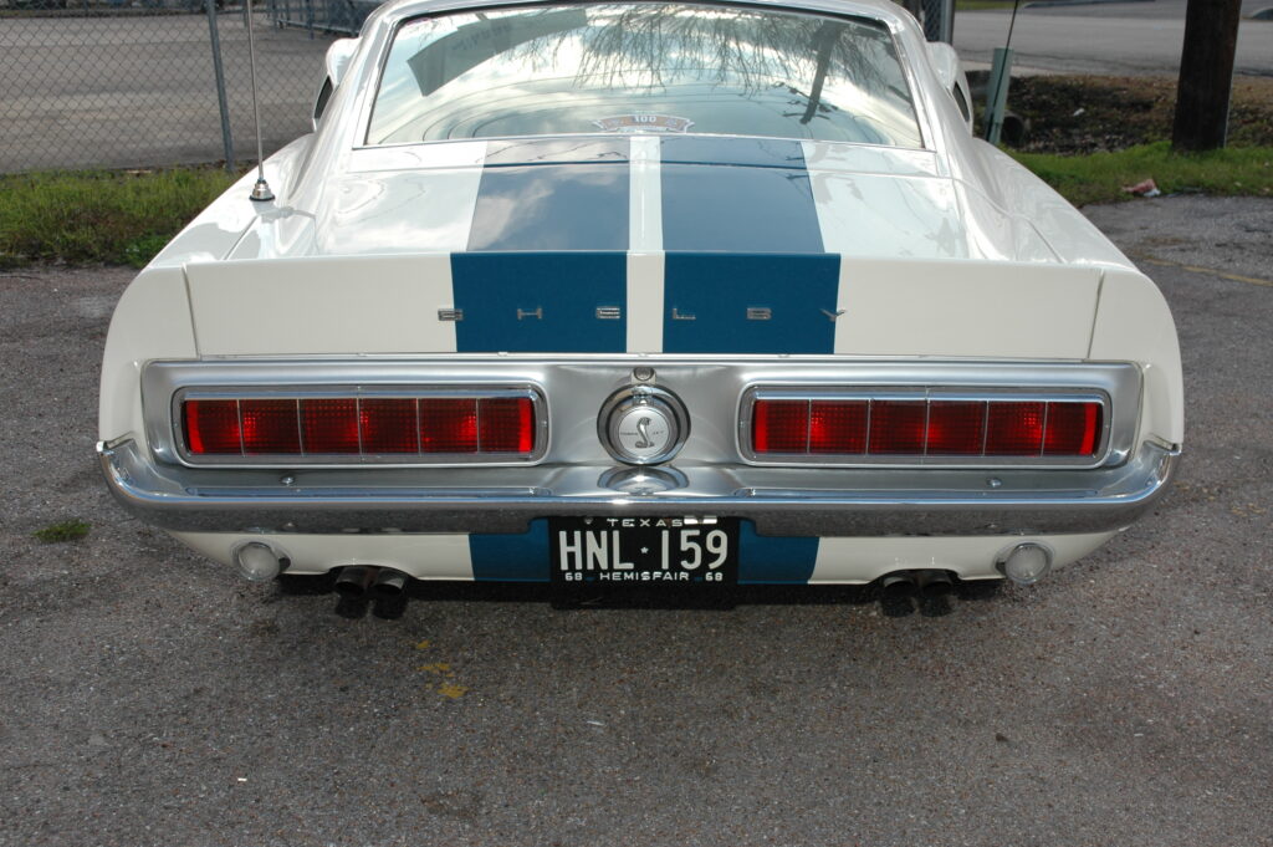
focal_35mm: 40
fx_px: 1431
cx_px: 636
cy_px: 424
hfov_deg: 48.0
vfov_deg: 33.0
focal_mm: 27
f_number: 7.1
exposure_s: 1/200
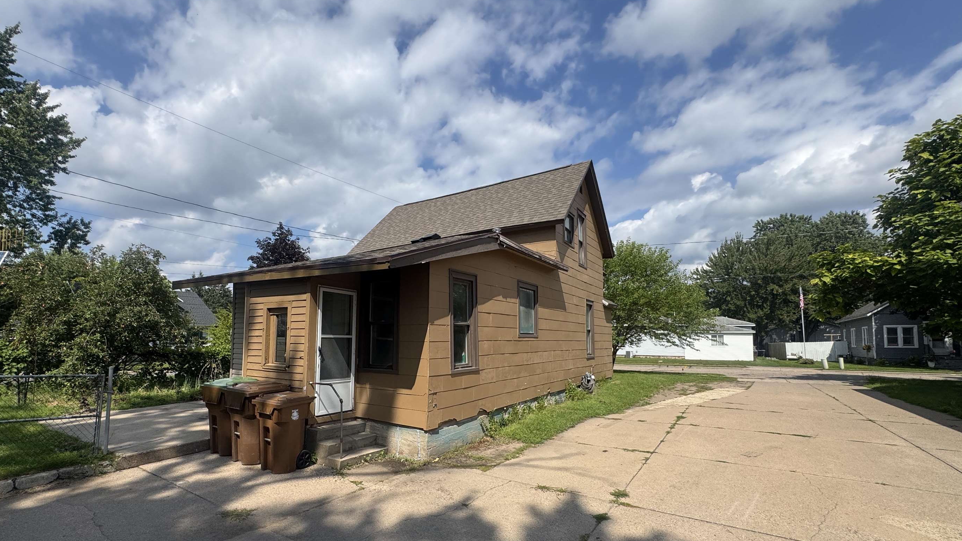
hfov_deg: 95.7
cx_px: 439
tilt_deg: +3.5
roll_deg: -0.2
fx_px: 434
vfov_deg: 63.4
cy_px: 319
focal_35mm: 17
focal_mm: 2.22
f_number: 2.2
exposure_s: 1/2273
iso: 50
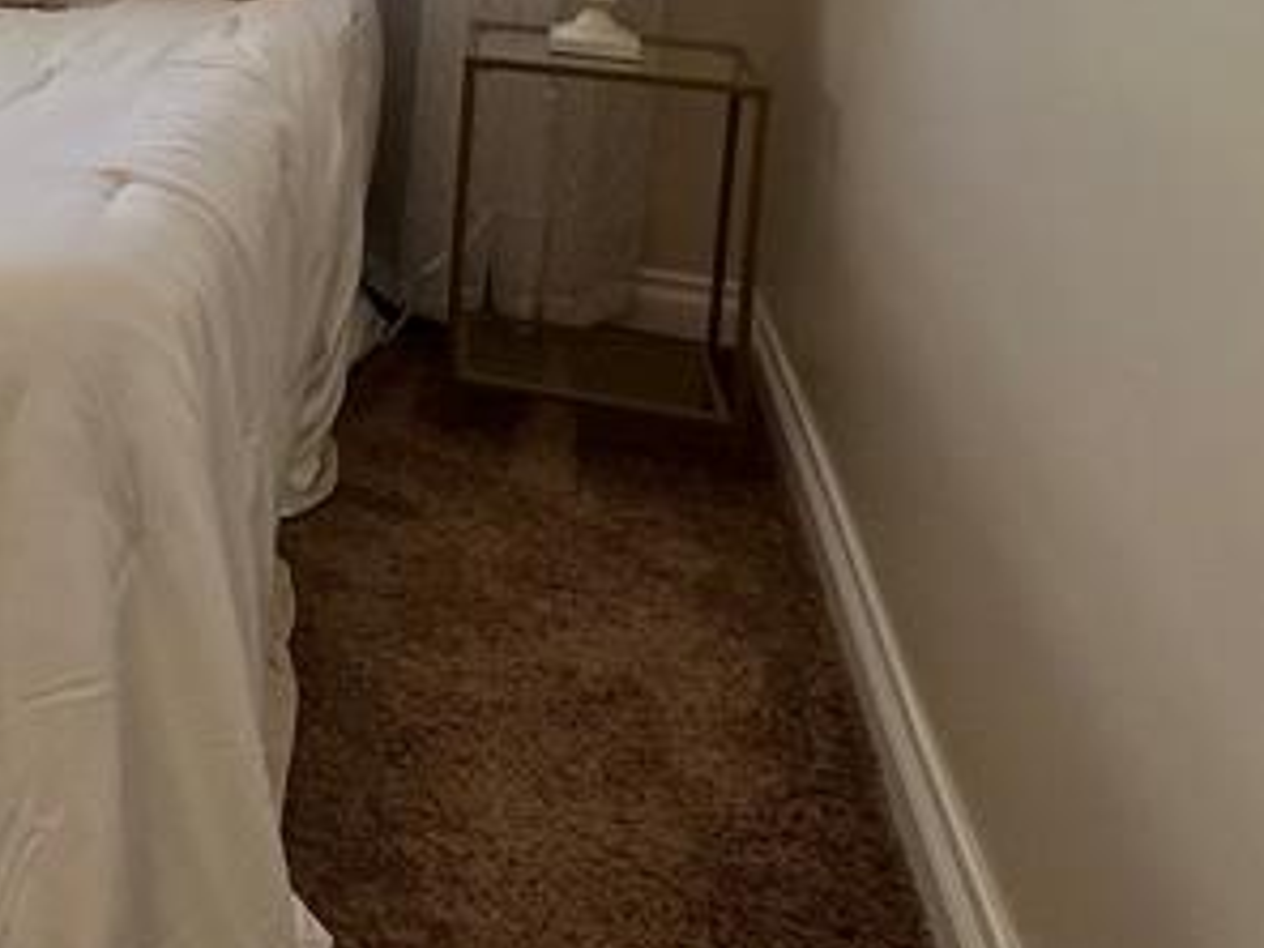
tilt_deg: -7.5
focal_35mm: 45
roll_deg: -2.0
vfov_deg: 28.5
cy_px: -158
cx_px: -209
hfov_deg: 34.6
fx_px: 1643
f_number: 1.8
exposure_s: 1/99
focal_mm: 1.57
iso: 40
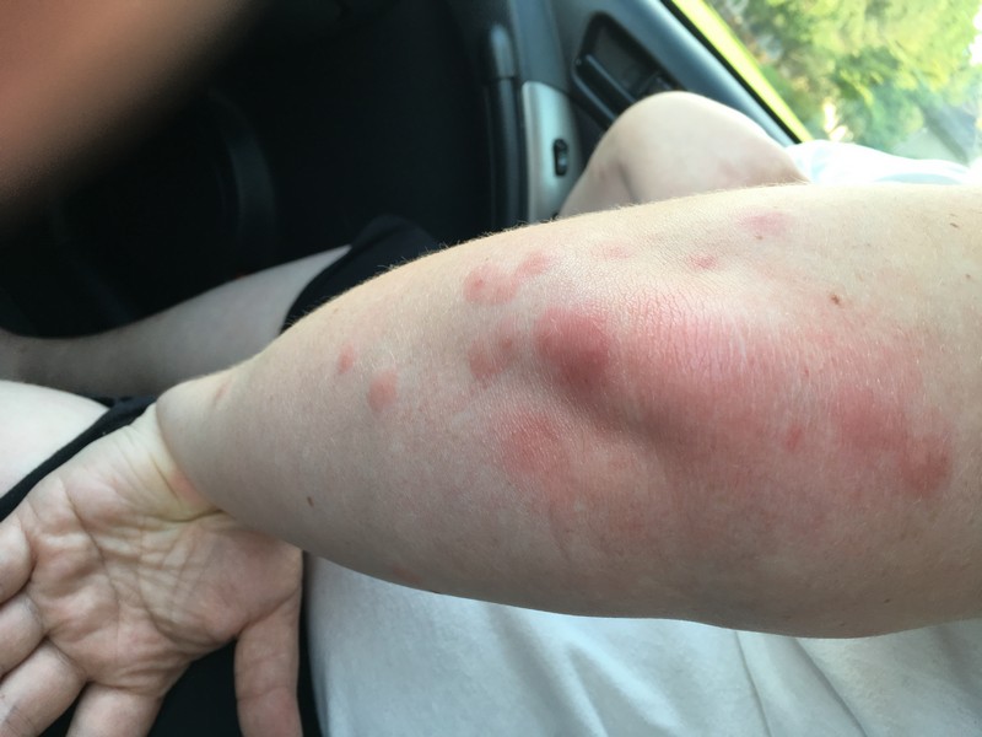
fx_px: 823
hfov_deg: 61.7
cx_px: 491
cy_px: 368
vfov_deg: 48.2
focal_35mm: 29
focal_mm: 4.15
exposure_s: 1/60
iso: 32
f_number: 2.2
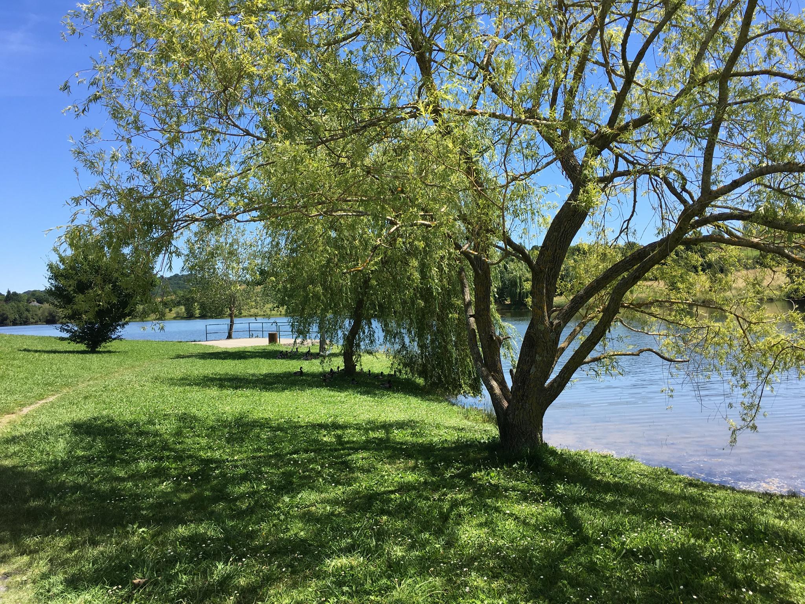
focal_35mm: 29
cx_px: 402
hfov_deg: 61.7
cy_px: 302
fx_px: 674
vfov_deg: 48.2
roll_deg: +2.2
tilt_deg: +0.0
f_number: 2.2
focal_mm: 4.15
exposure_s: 1/927
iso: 25
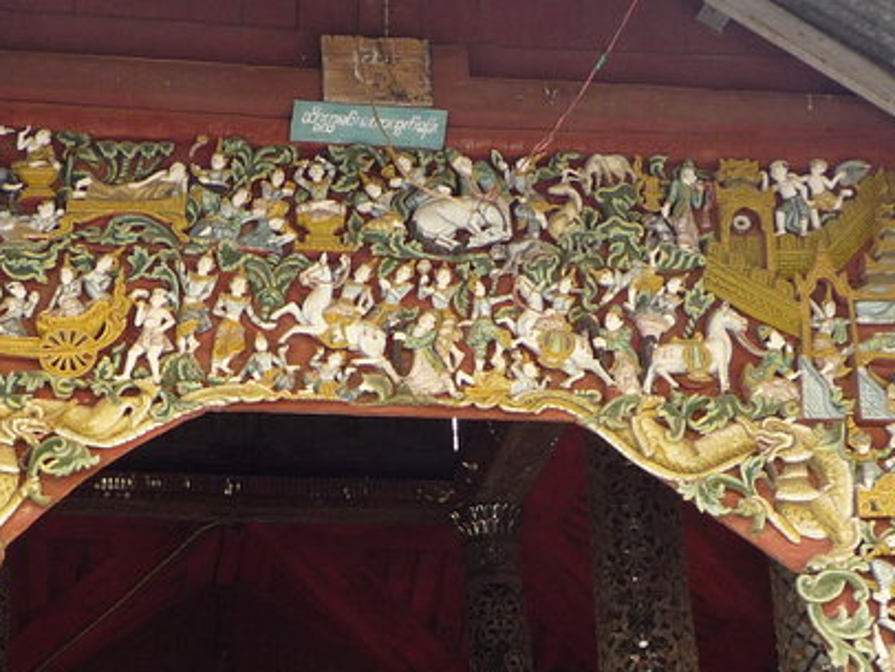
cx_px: 346
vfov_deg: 22.4
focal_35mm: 65
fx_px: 1682
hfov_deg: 29.7
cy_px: 485
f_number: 2.8
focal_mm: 4.4
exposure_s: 1/100
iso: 100
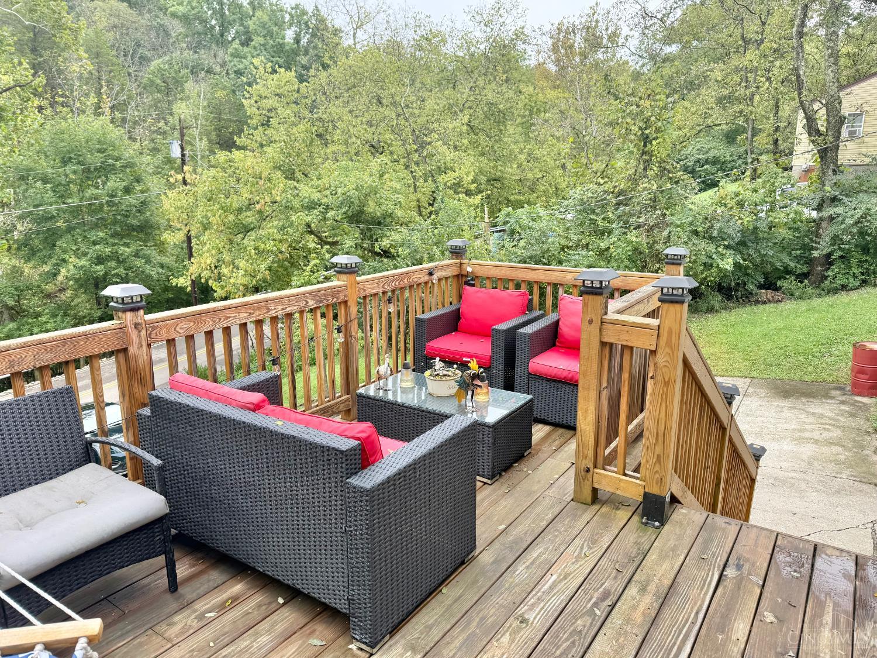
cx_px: 438
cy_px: 329
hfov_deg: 71.6
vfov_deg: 56.8
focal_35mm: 24
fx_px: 608
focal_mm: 6.76
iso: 80
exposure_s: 1/355
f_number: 1.78
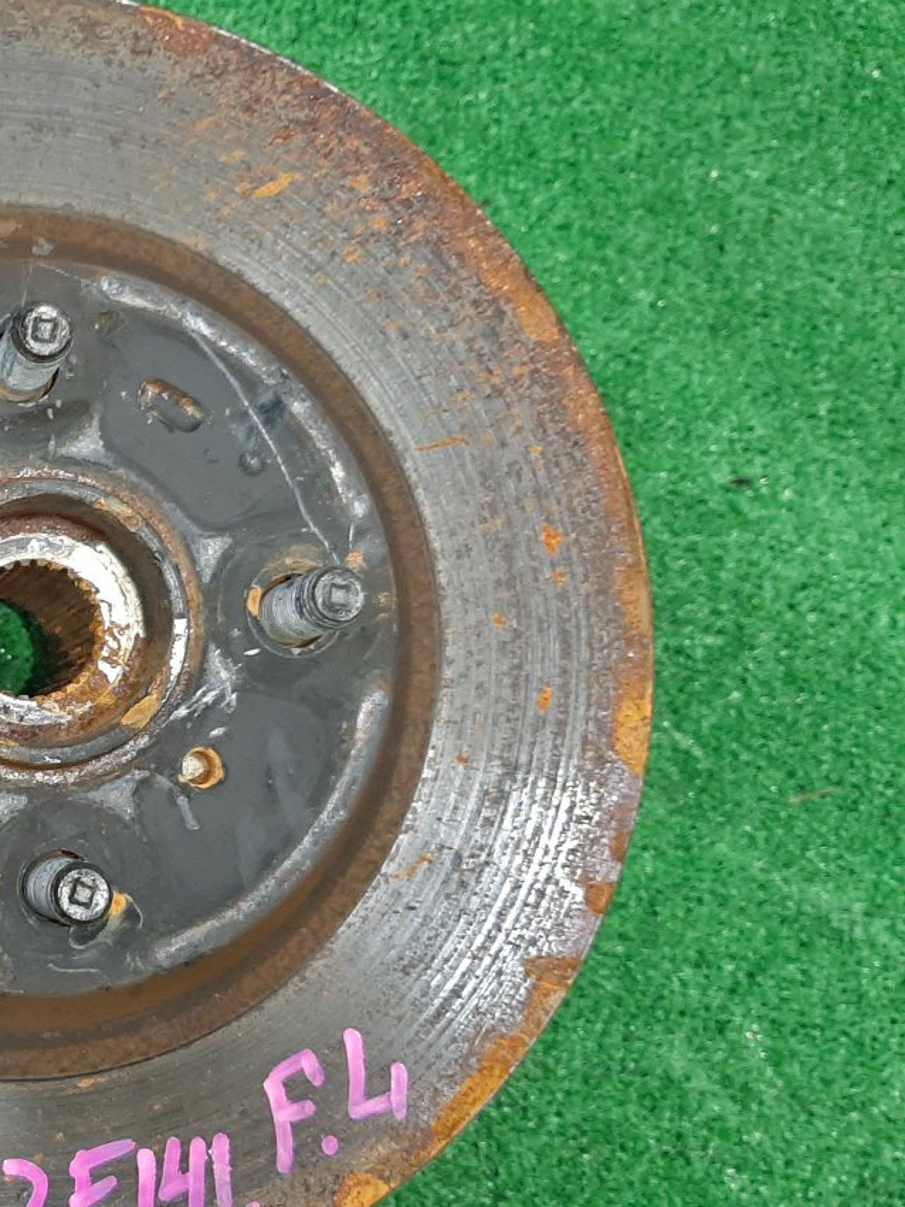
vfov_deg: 42.7
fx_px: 1534
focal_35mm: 44
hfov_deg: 29.3
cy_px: 726
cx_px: -115
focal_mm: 3.93
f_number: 1.7
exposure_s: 1/50
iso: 180
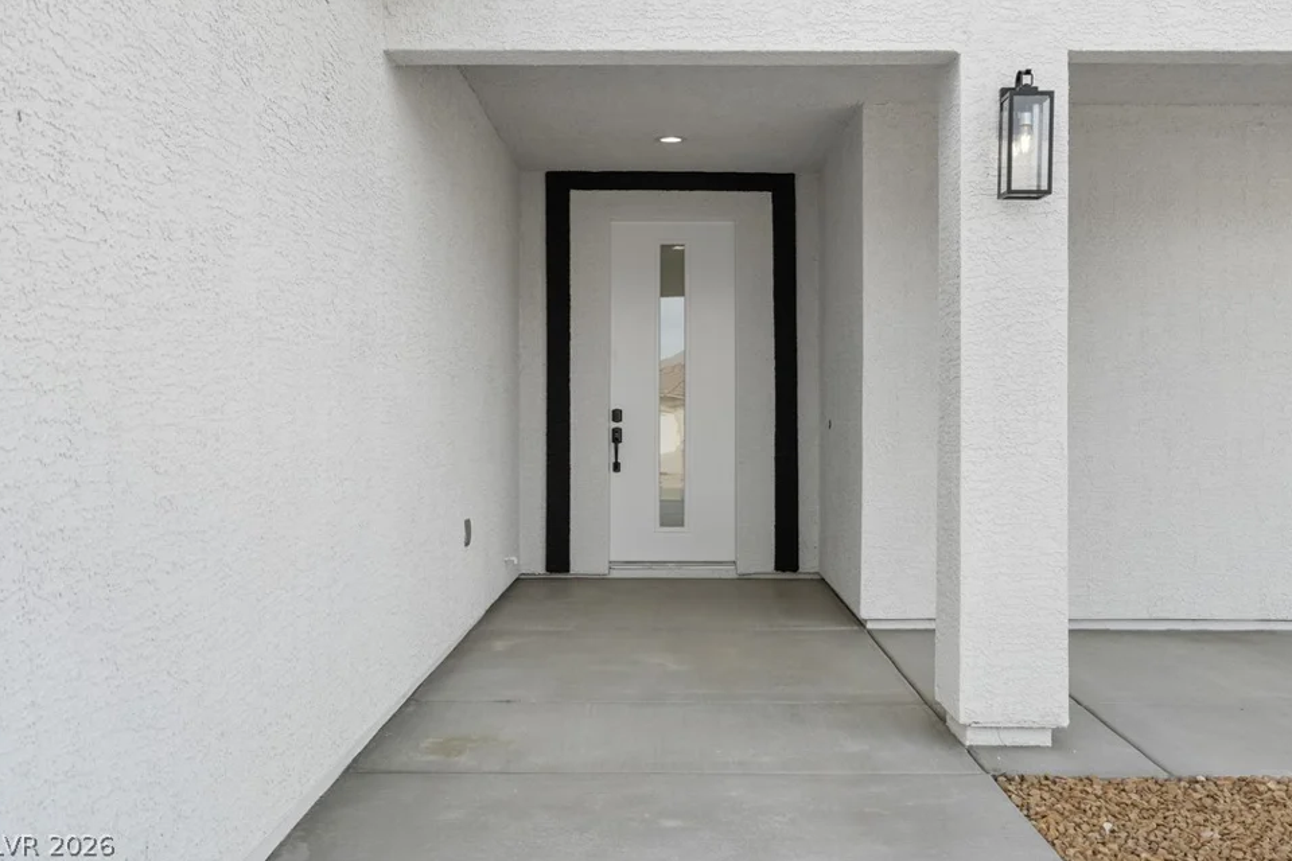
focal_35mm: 32
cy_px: 406
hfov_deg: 58.7
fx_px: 1148
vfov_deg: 41.1
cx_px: 669
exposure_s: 1/320
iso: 400
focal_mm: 30
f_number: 8
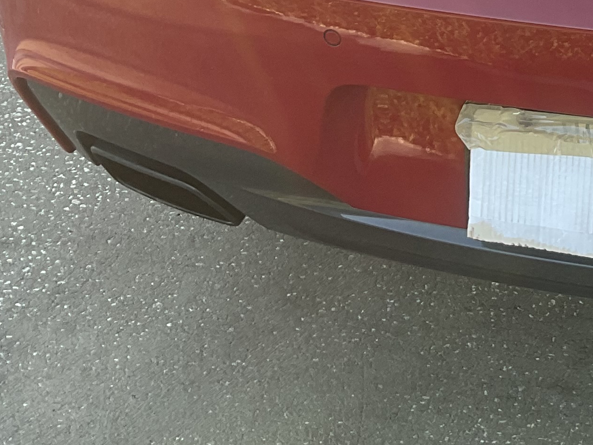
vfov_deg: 14.9
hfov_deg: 19.5
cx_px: 760
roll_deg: -1.3
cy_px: -200
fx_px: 1593
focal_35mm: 93
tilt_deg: -24.4
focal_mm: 3
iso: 16
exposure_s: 1/139
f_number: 1.8
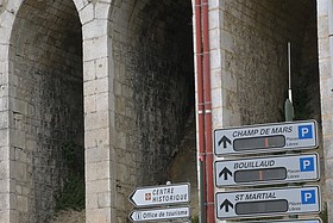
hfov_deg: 12.8
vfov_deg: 8.7
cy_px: 146
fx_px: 1466
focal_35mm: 158
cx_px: 13
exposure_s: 1/320
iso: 250
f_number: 11
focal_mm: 37
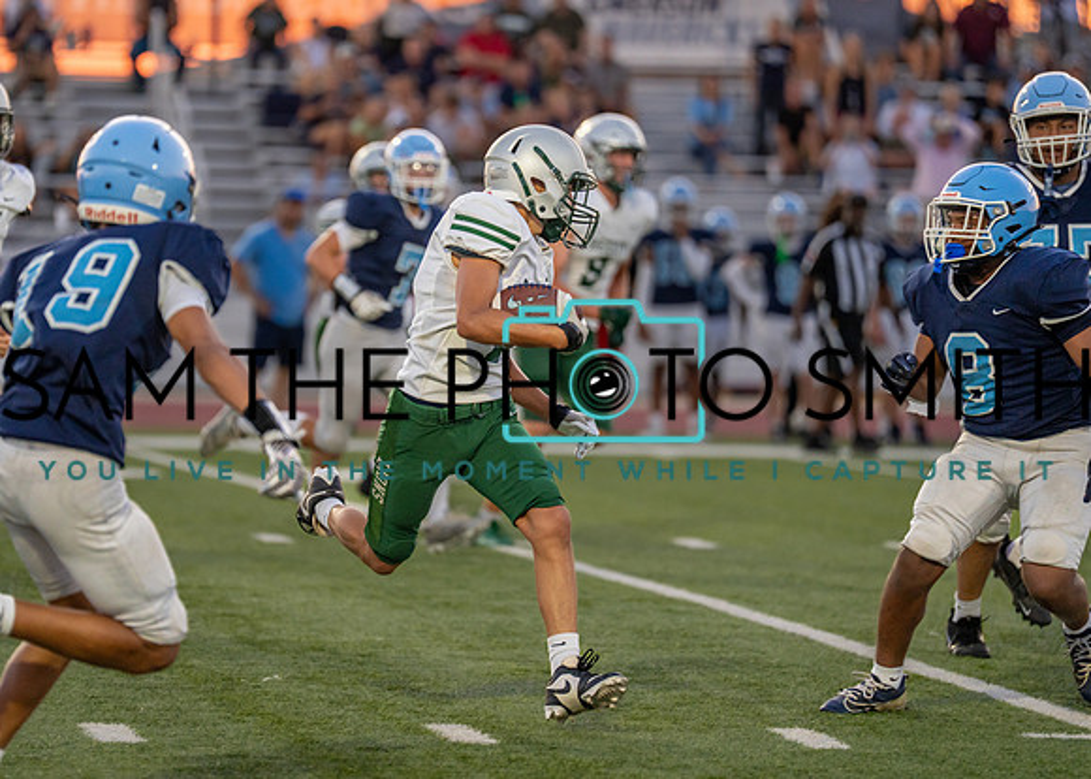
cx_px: 443
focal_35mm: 253
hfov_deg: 8.0
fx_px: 7846
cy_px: 380
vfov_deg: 5.7
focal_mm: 200
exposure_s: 1/1250
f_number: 2.8
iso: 1000
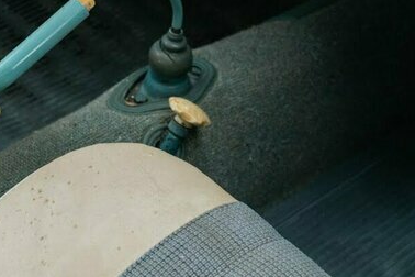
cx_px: 134
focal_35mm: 111
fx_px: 1279
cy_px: -2
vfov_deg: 12.2
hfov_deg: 18.4
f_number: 3.5
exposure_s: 1/25
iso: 640
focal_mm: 35
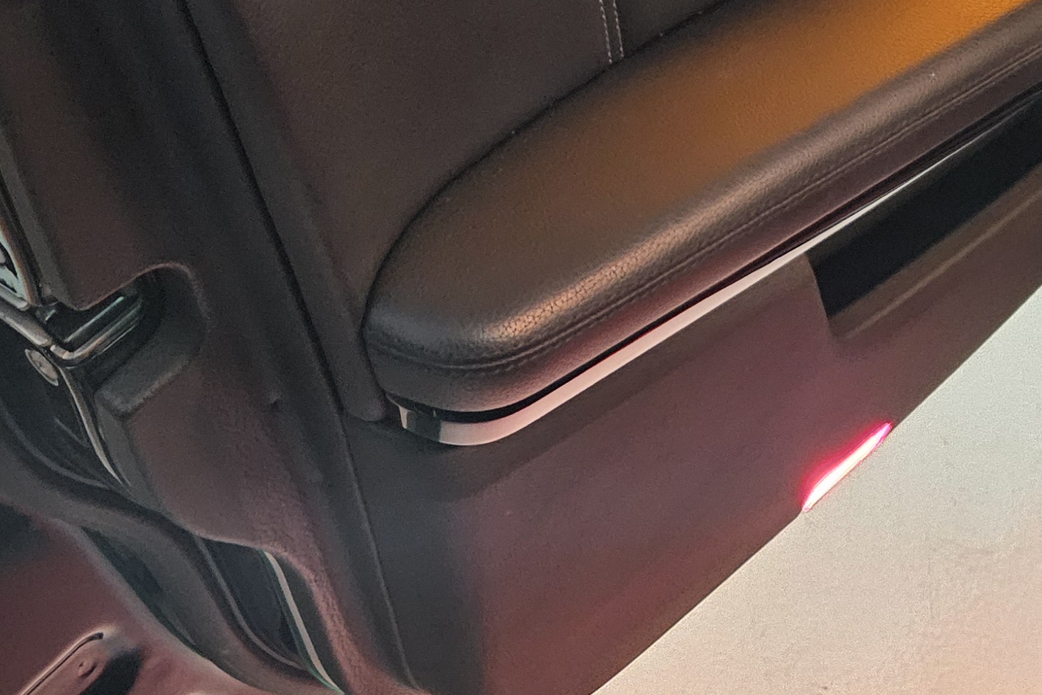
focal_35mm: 62
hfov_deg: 32.3
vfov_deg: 20.7
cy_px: -95
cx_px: 577
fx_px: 1795
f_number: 1.8
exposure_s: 1/17.2
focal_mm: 5.4
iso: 1600
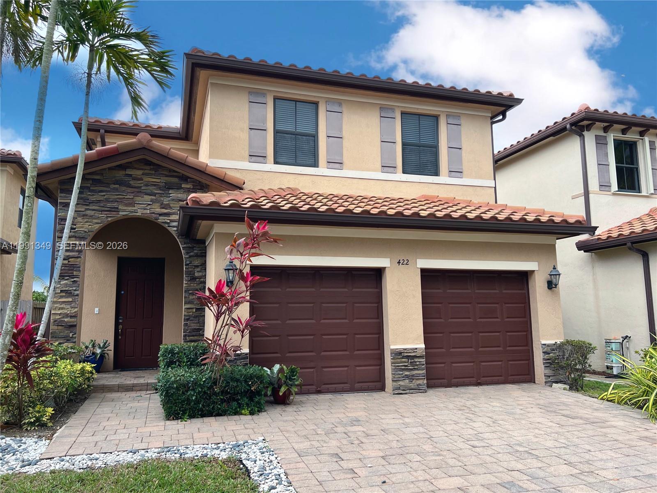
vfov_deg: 53.1
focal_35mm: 26
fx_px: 493
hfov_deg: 67.3
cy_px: 246
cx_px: 328
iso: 50
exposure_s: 1/1171
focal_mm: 5.7
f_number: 1.5
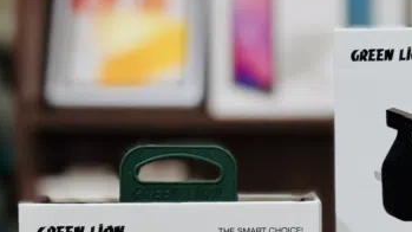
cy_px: 270
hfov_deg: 21.8
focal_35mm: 96
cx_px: 358
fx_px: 1048
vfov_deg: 12.3
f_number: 1.78
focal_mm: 6.76
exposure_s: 1/126
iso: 50
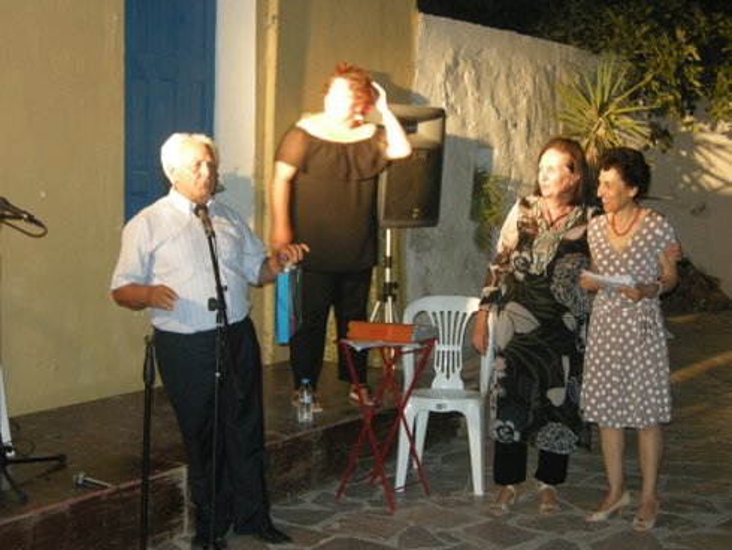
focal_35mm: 60
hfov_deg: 32.2
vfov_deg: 24.4
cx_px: 366
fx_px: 1269
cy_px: 275
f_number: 3.5
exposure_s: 1/12.4
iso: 400
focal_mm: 12.9
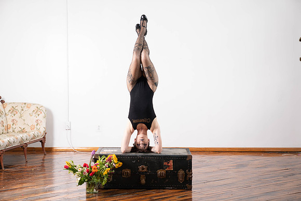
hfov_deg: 28.8
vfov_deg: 19.5
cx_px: 150
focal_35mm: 70
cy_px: 100
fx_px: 585
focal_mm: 70
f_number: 2.8
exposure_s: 1/160
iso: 320
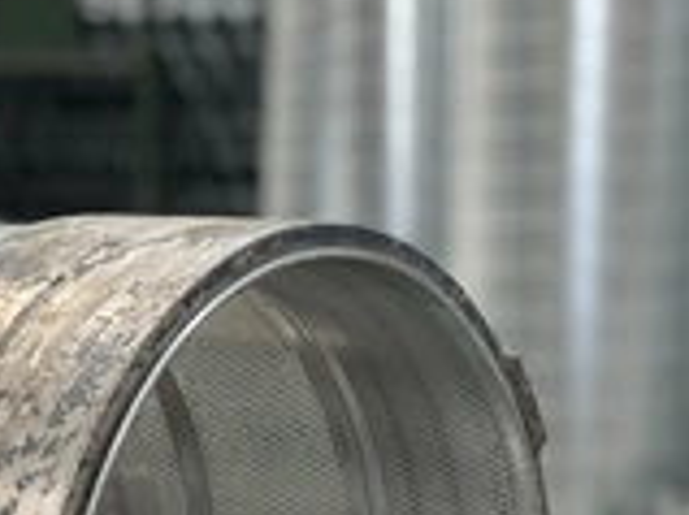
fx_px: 3858
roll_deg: +0.6
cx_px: 143
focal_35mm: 194
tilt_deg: -7.0
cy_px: 615
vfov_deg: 7.6
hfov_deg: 10.2
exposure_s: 1/121
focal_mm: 9
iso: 200
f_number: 2.8
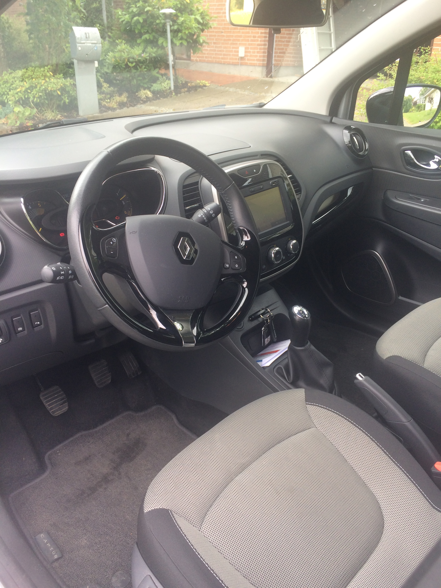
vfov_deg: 61.7
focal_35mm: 29
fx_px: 493
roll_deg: -0.8
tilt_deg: -30.7
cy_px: 294
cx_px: 220
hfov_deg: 48.2
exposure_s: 1/100
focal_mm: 4.15
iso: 40
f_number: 2.2
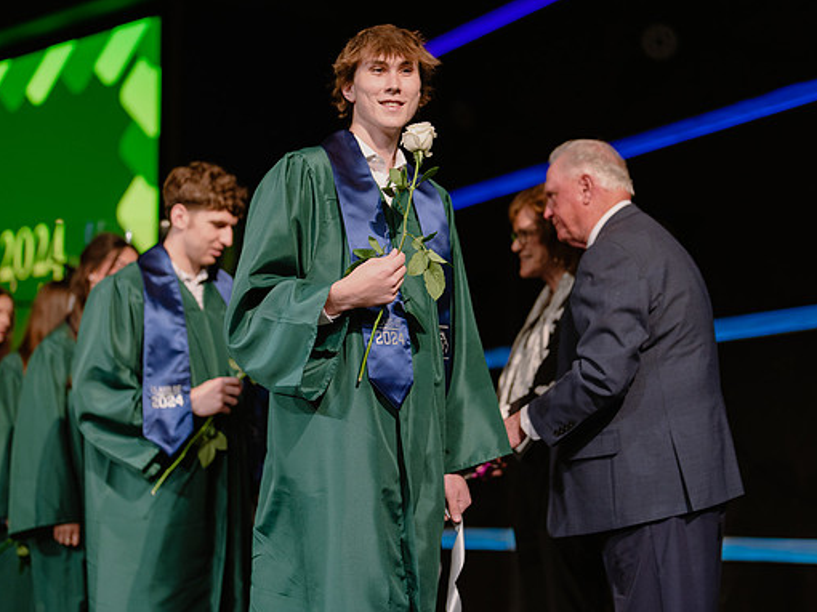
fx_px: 1510
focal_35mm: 64
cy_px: 269
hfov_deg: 30.3
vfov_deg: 22.9
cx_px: 408
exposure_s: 1/320
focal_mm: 50
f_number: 1.2
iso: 640
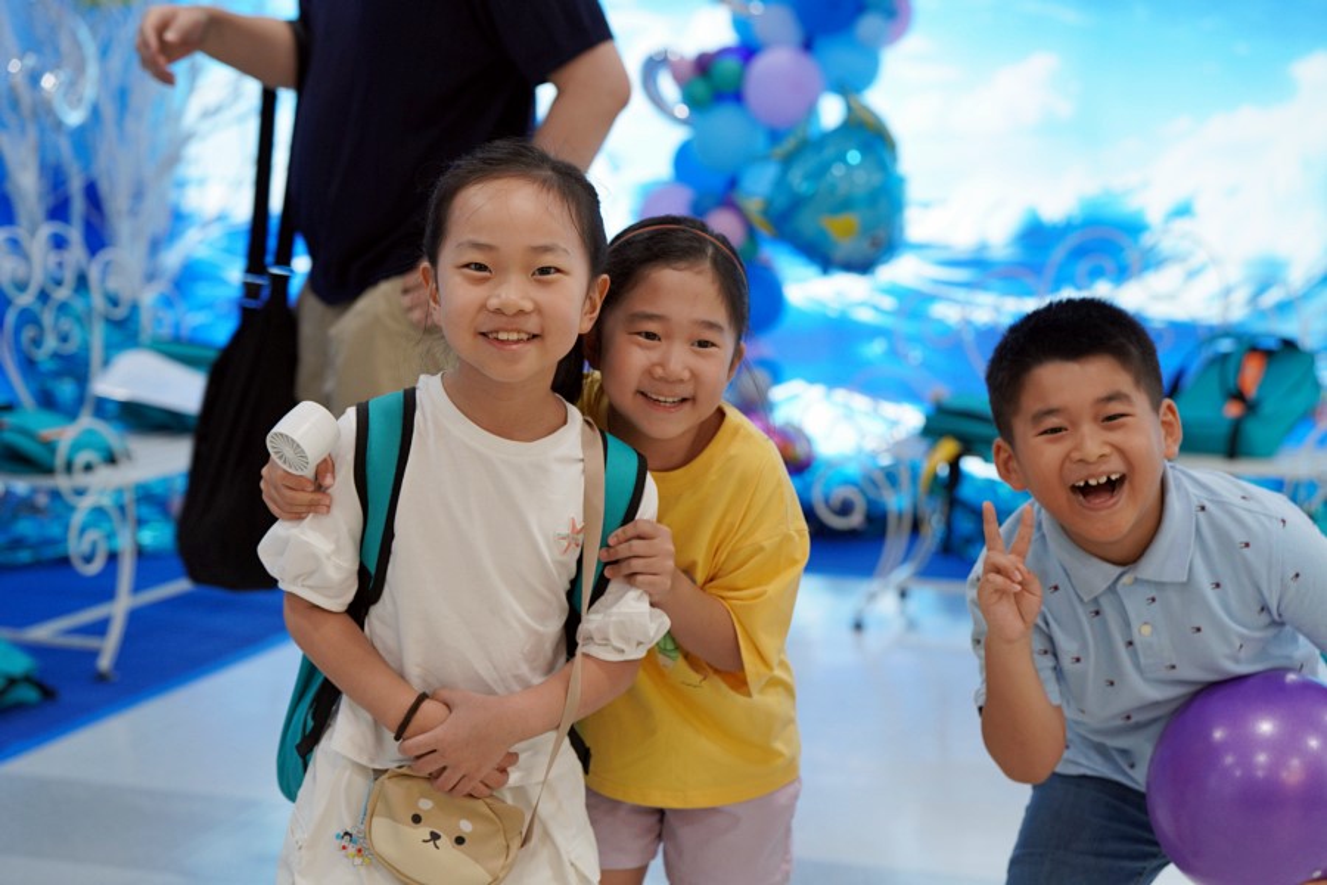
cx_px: 664
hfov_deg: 27.3
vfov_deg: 18.4
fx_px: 2728
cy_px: 442
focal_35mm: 74
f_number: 4
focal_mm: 74
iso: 1000
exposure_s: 1/160
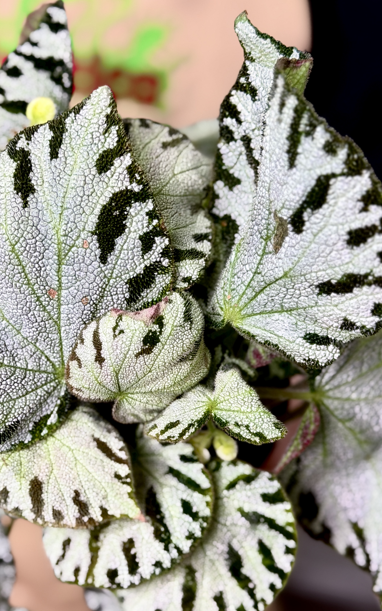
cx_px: 90
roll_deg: -4.3
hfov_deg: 18.7
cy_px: 383
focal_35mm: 69
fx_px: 1149
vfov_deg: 29.7
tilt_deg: -19.1
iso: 50
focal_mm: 6.76
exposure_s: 1/166
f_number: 1.78
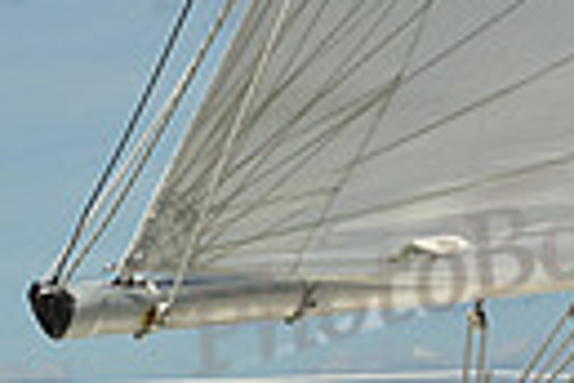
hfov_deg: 6.5
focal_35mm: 314
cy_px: 554
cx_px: -40
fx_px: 5006
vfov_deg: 4.4
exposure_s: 1/1250
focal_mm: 70
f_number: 10
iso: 250
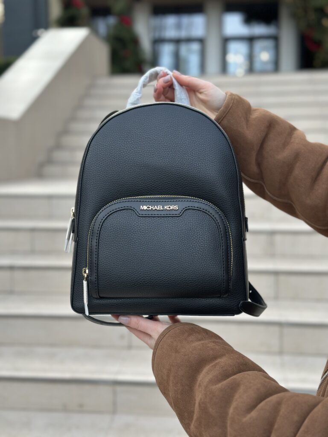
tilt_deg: -5.3
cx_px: 164
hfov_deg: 30.3
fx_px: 606
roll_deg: -0.2
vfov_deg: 39.7
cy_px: 218
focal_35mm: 48
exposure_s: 1/188
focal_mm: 6.86
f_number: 1.78
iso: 80
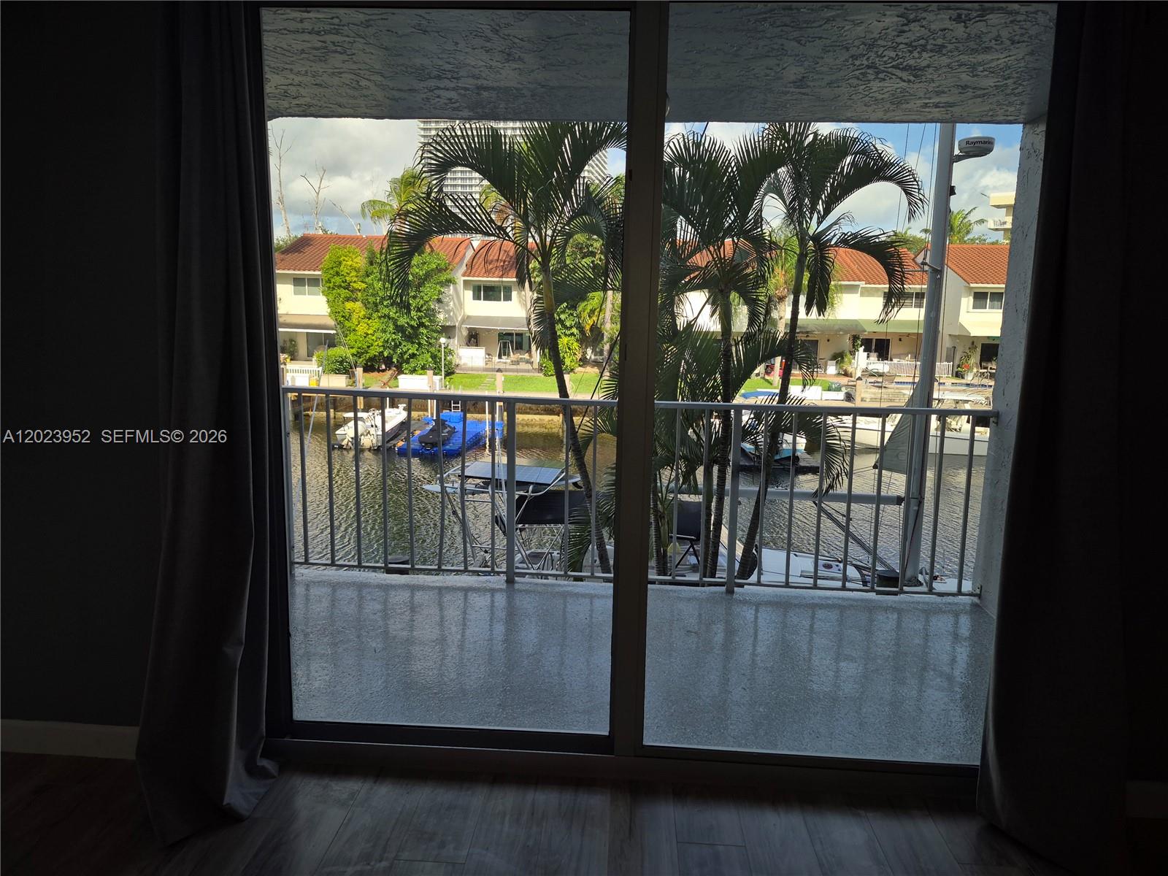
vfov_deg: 58.9
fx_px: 776
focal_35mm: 23
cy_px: 438
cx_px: 584
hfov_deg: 73.9
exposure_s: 1/464
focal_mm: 5.4
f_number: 1.8
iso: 25
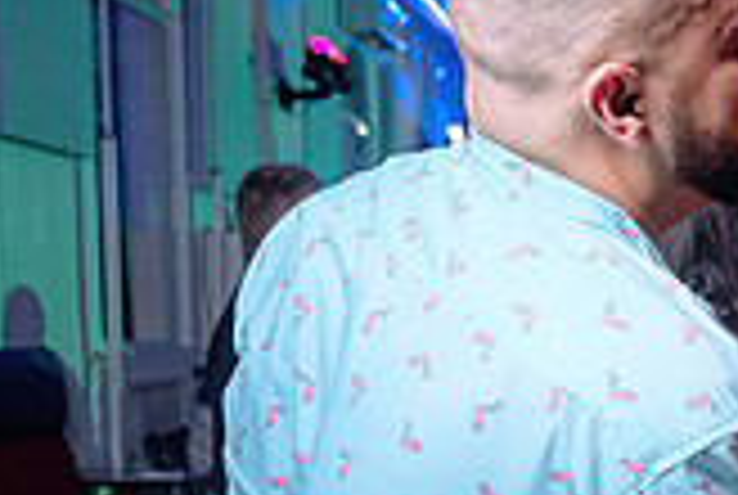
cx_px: 809
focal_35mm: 93
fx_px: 1910
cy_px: 603
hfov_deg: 20.8
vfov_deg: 14.3
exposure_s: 1/50
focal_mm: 24
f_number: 3.2
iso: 800
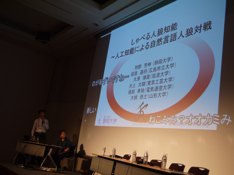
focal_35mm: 40
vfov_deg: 36.0
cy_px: 88
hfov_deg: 46.8
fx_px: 270
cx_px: 117
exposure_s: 1/60
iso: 800
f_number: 4.4
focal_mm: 20
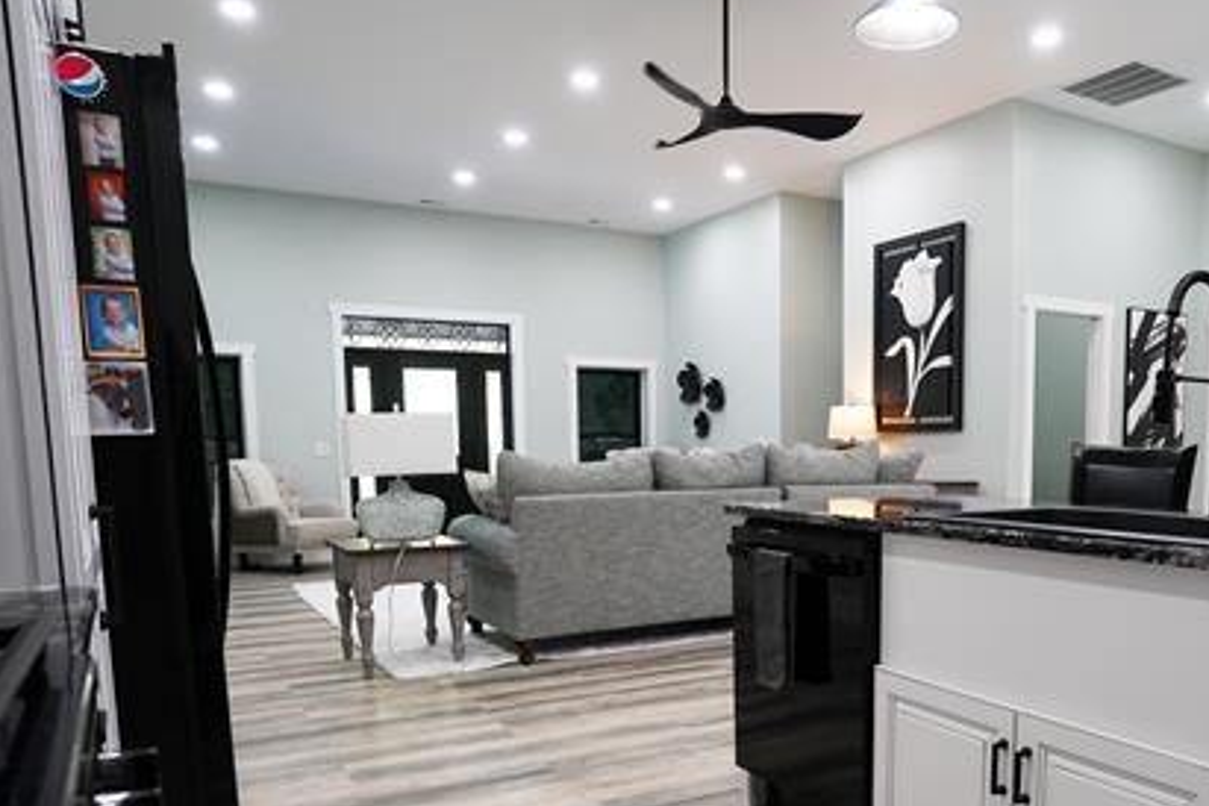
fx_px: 940
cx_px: 797
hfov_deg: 63.9
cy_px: 591
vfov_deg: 45.0
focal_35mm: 28
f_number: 3.2
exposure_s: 1/160
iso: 1600
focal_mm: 18
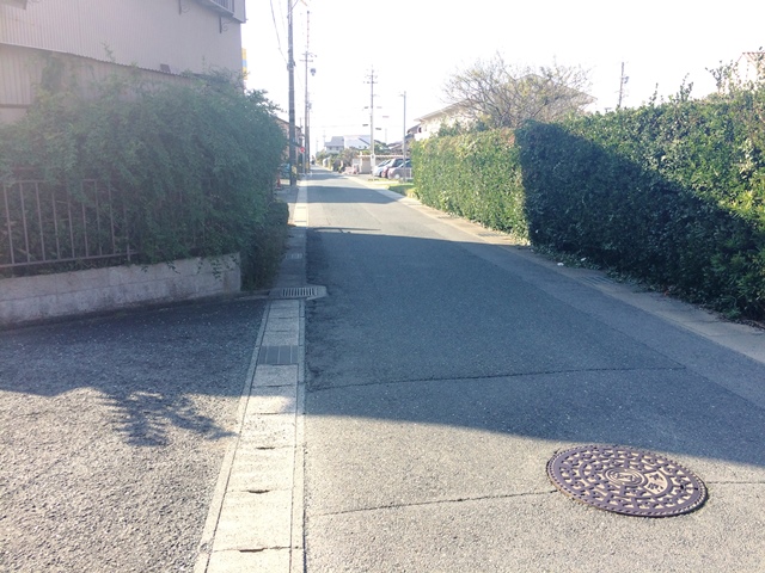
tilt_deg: -11.5
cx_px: 382
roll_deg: +1.1
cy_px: 286
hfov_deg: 61.7
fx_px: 641
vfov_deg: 48.2
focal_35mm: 29
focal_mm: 4.15
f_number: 2.2
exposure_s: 1/595
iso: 32
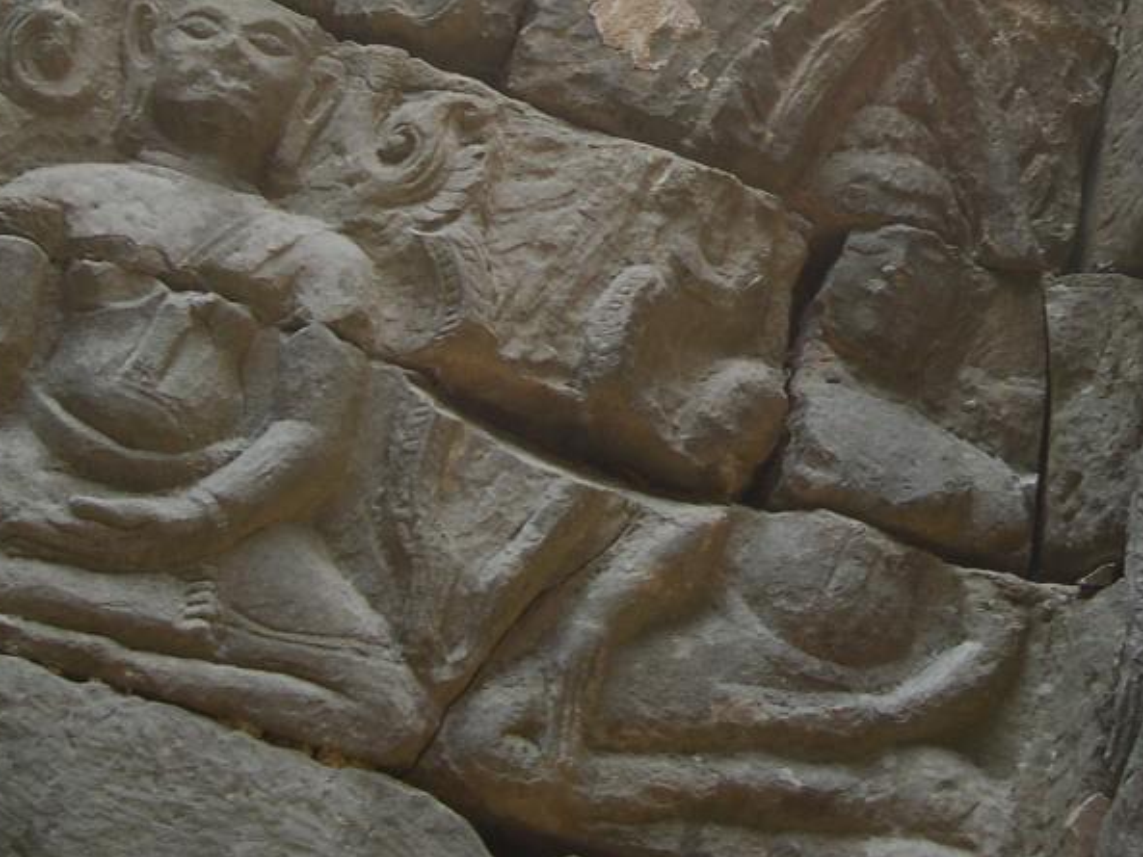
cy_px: 29
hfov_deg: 23.7
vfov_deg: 17.6
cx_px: 773
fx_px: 2708
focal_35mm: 82
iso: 100
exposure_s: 1/205
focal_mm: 8
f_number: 2.8
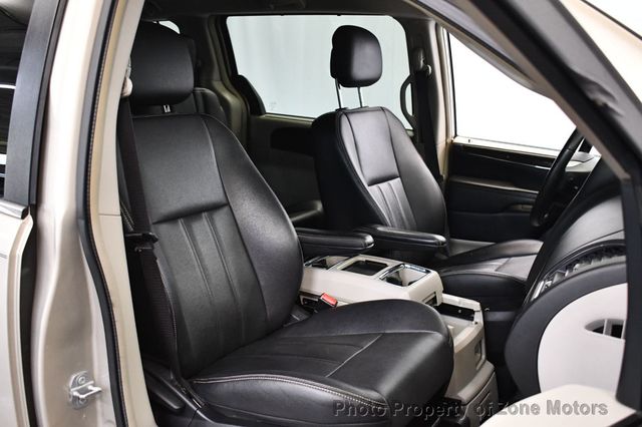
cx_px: 321
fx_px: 642
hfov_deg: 53.2
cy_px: 214
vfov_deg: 36.8
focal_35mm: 36
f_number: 3.8
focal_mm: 24
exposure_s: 1/100
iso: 3200
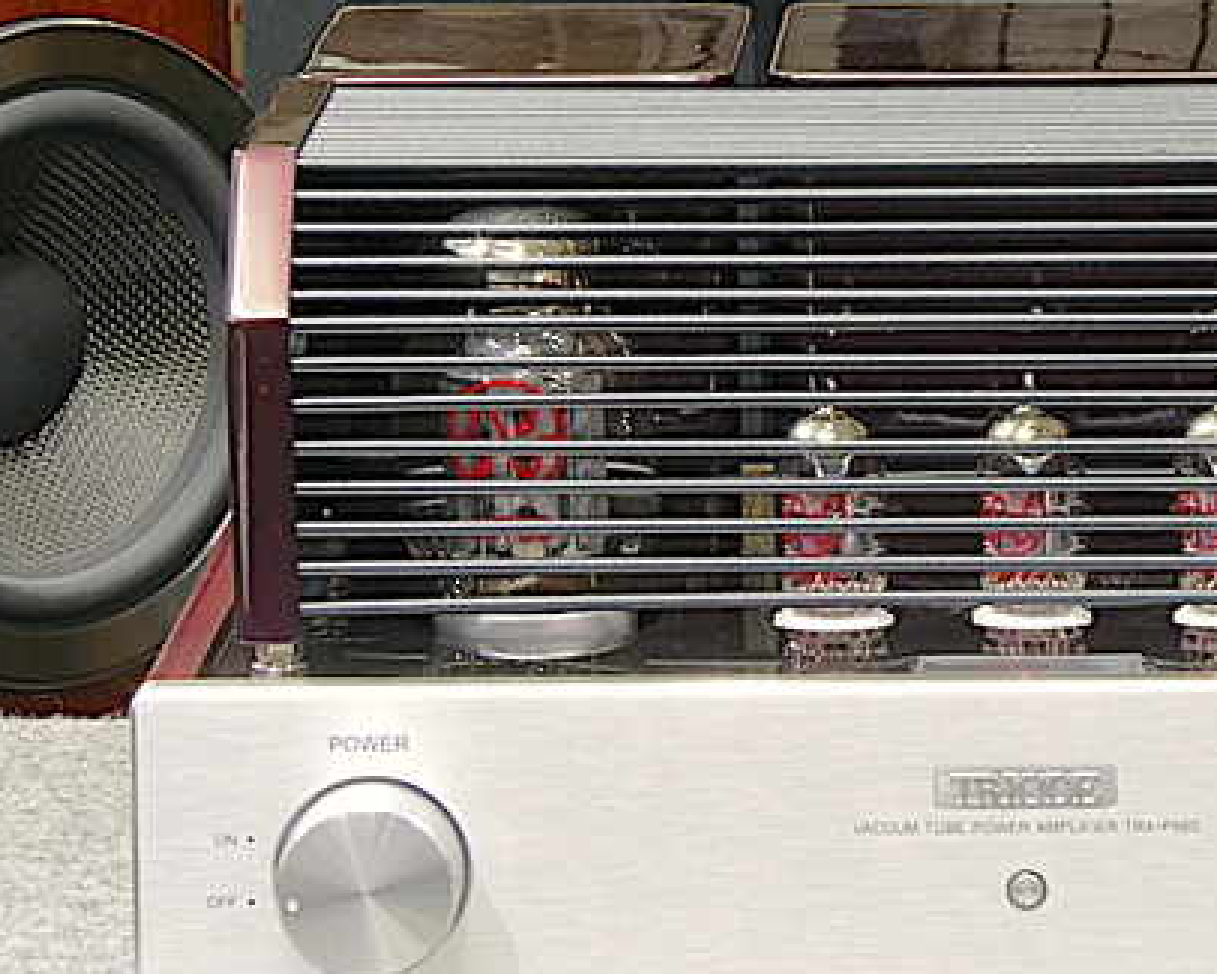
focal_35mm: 286
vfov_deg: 5.4
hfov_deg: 6.7
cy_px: 524
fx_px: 10304
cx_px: 1022
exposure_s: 2
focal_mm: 22.3
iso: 100
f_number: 8
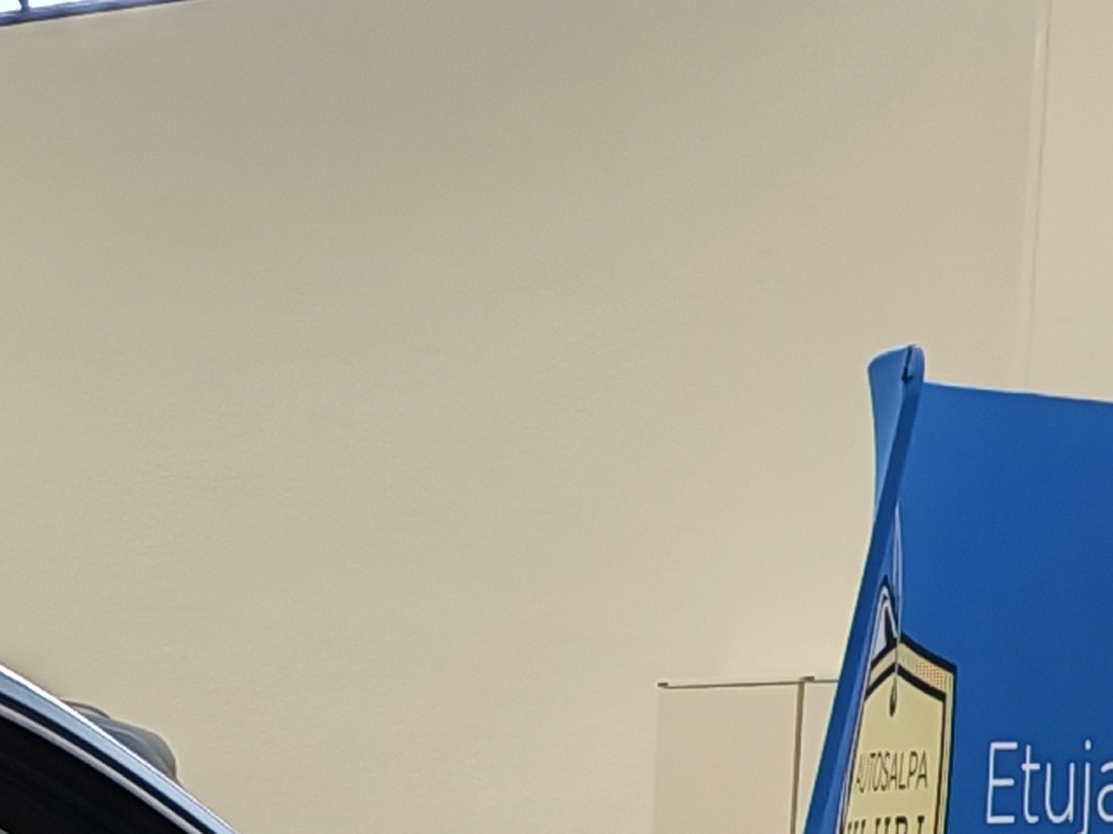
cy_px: 1684
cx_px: -1235
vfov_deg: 9.0
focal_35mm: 154
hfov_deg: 11.4
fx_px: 4950
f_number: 1.9
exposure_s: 1/100
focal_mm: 6.12
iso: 100
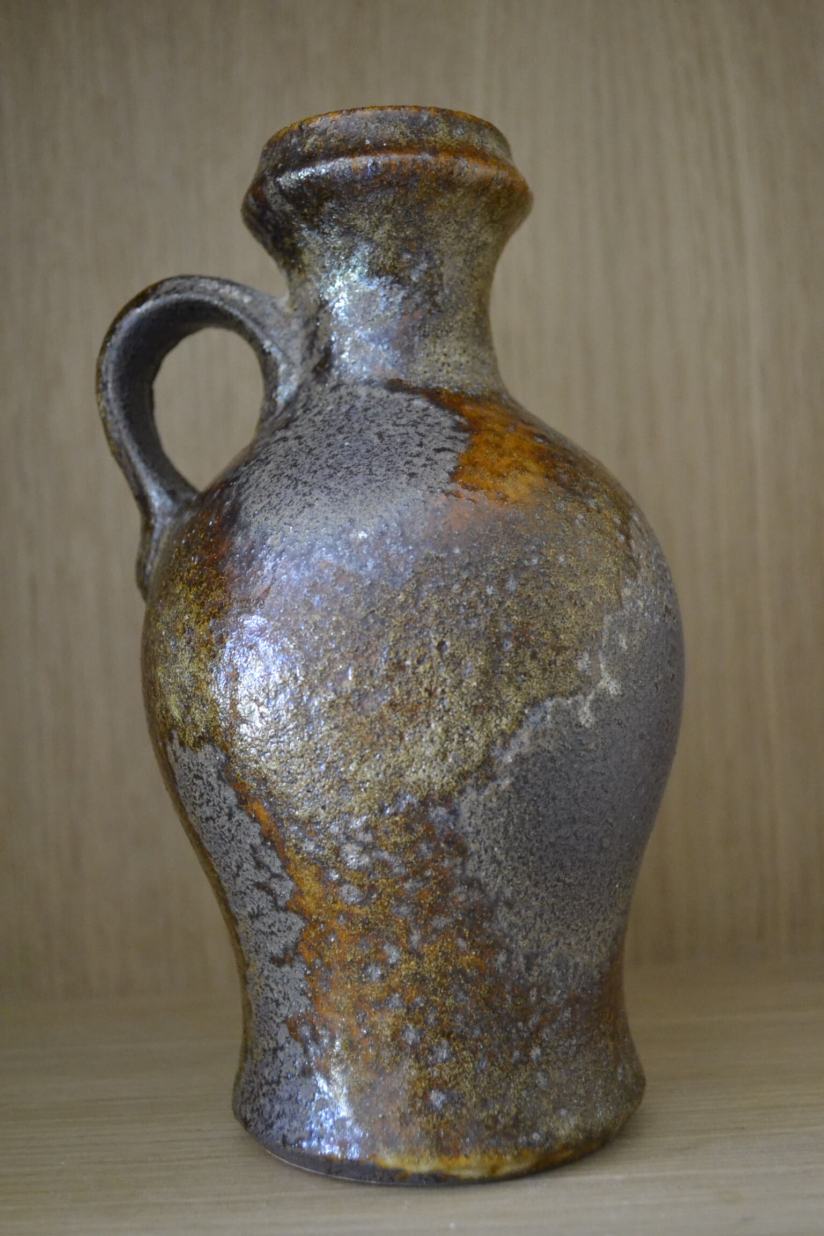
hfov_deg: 31.9
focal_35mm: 42
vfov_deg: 46.4
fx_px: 1442
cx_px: 412
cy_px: 618
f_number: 4.5
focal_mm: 28
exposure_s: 1/40
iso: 3200
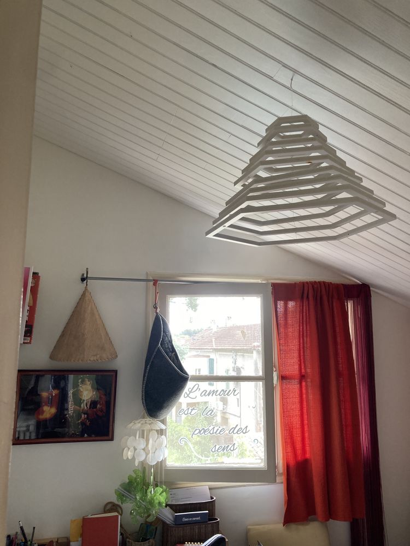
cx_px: 205
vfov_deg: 63.4
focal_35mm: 28
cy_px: 273
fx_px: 442
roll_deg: -0.8
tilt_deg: +9.4
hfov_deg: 49.7
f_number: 1.8
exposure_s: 1/67
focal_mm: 3.99
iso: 80
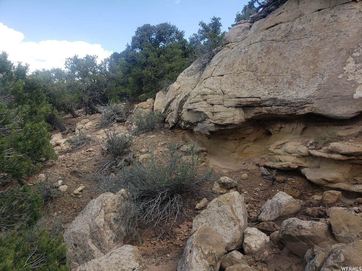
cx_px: 181
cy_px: 136
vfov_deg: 53.1
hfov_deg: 67.3
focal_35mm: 26
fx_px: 272
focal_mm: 4.3
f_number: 2.4
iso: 50
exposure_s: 1/547
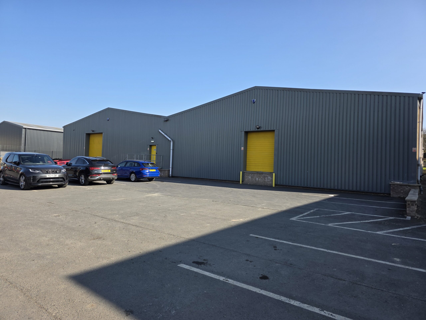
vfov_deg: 58.9
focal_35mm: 23
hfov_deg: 73.9
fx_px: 283
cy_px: 160
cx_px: 213
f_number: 1.7
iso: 80
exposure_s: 1/2993
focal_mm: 6.3
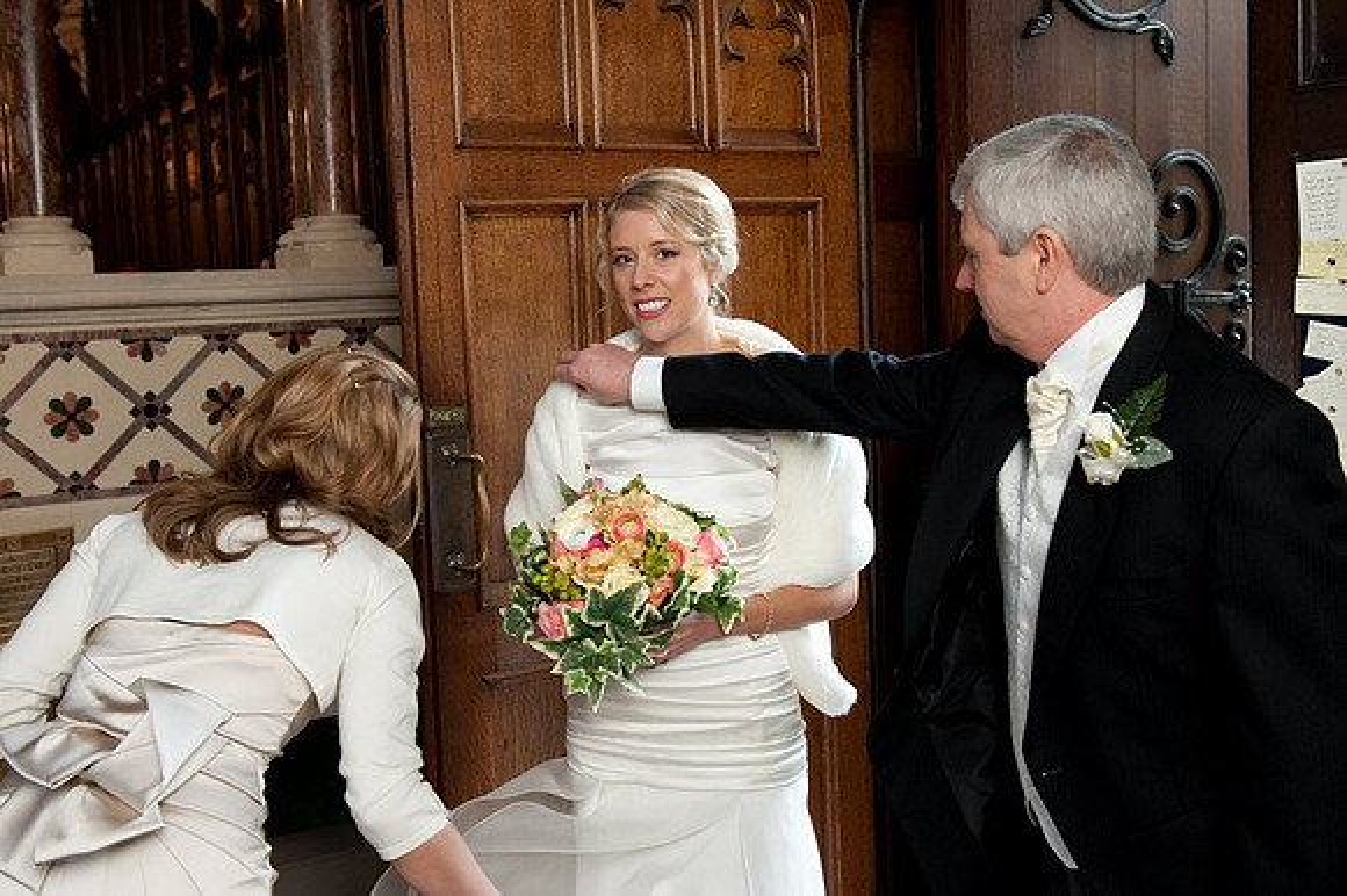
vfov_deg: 41.1
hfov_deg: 58.7
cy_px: 448
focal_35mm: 32
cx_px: 674
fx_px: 1197
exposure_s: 1/125
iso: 800
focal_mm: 32
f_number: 4.5
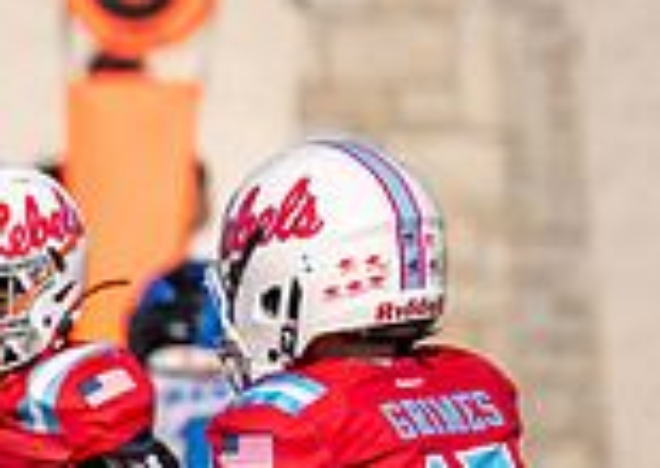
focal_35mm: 1173
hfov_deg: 1.7
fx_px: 21940
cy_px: 671
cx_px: -1110
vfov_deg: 1.2
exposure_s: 1/3200
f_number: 3.2
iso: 100
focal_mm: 200
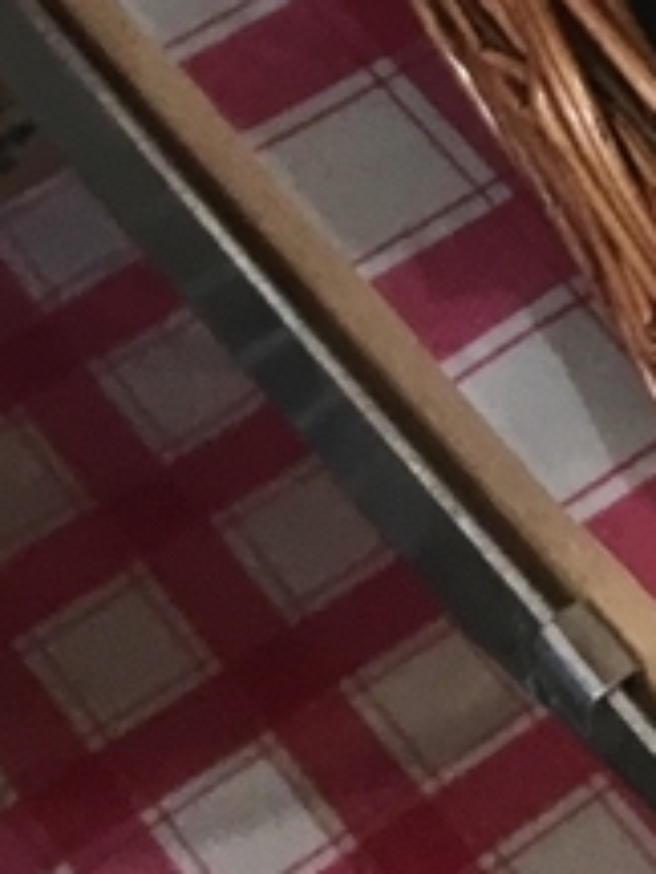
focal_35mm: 161
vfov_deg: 10.4
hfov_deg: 9.0
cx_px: 931
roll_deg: -9.0
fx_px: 4068
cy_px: -1295
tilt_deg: -29.3
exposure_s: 1/30
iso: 40
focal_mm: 4.15
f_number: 2.2
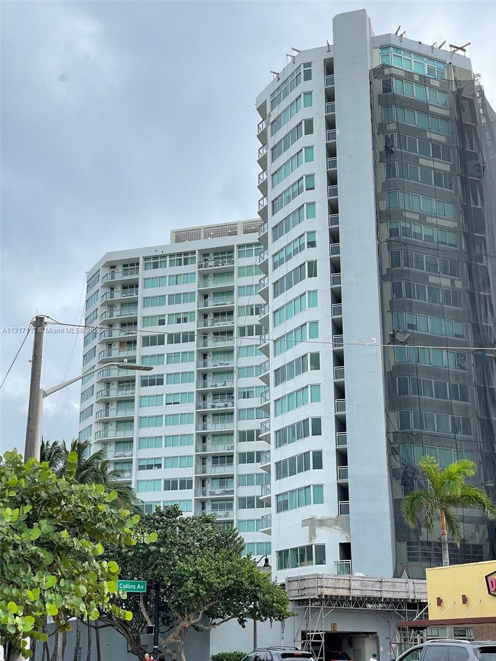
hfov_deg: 28.0
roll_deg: +0.4
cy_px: 330
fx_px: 993
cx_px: 248
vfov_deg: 36.8
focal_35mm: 52
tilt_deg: +19.2
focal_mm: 6
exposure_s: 1/749
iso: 25
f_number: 2
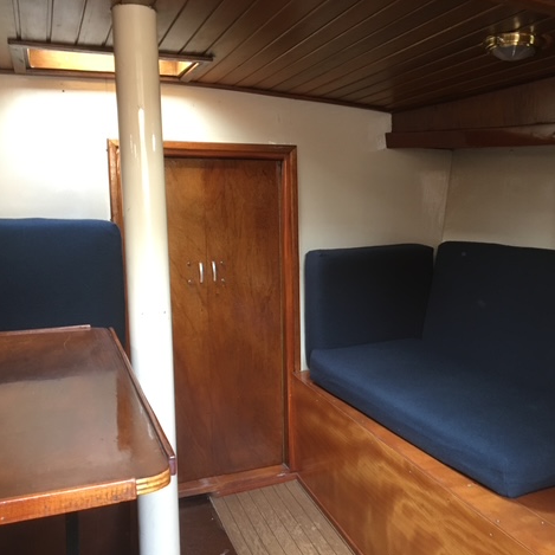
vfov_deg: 47.2
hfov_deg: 47.0
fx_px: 635
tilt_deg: -5.4
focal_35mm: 35
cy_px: 275
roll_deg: +0.3
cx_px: 329
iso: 160
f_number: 2.2
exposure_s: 1/33
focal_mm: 4.15
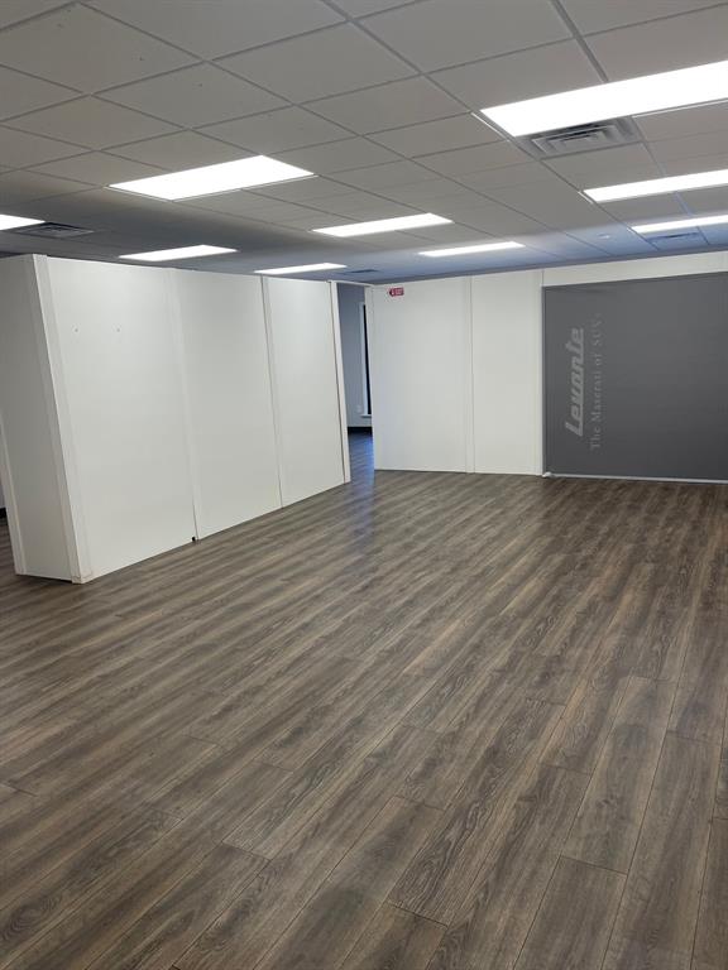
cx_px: 364
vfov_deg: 67.3
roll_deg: +4.3
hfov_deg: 53.1
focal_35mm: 26
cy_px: 485
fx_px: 729
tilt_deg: -11.2
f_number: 1.6
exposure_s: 1/120
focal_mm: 5.1
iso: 64
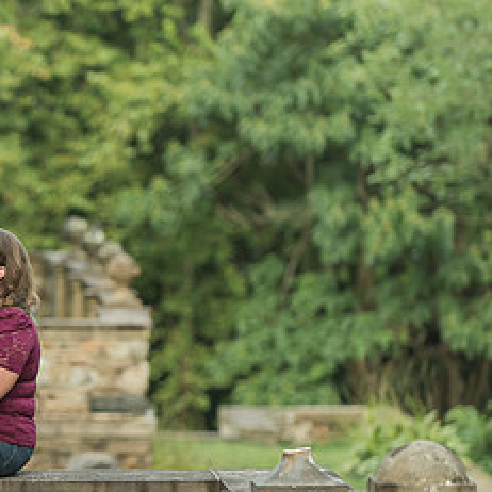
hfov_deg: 5.3
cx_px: -121
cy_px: 357
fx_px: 5339
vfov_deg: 5.3
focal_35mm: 332
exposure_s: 1/320
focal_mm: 150
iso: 800
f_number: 3.2
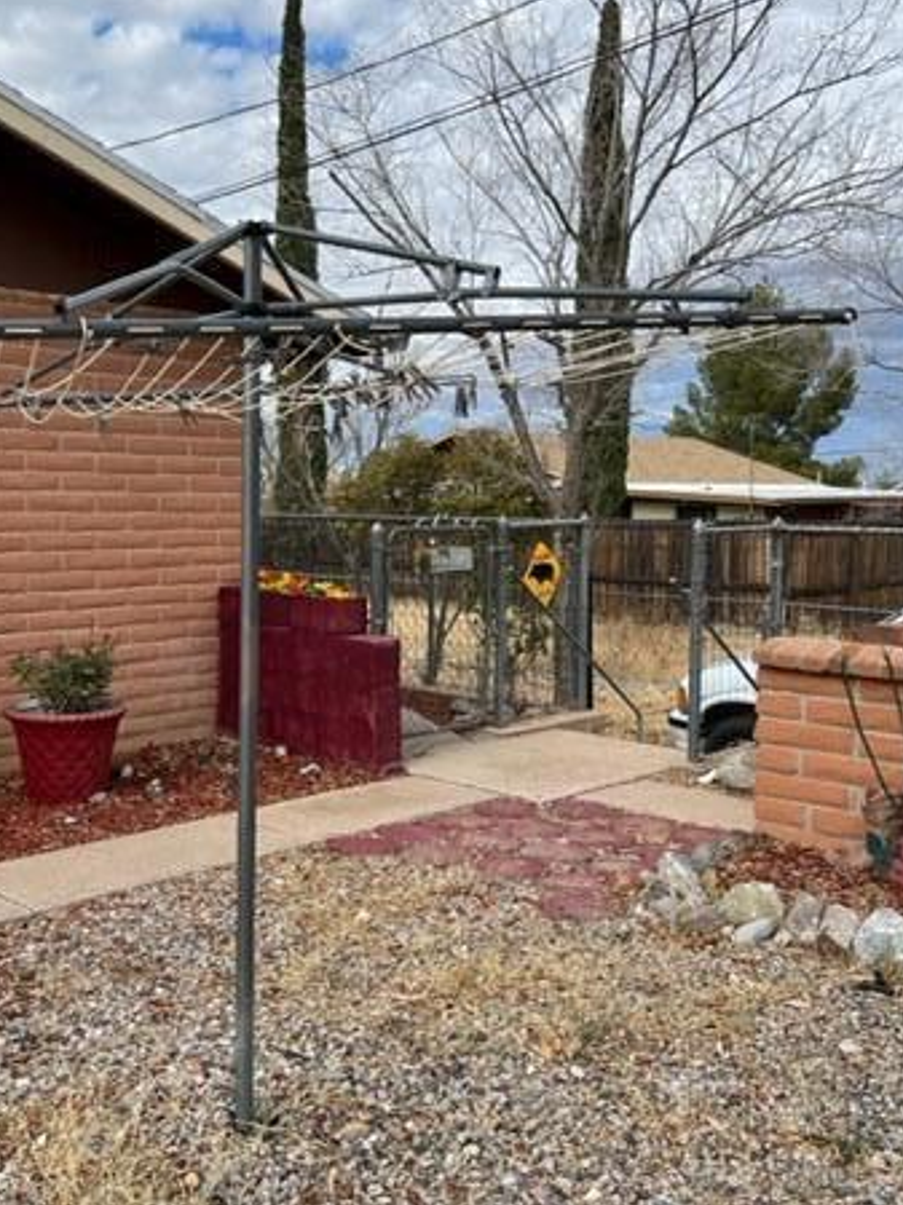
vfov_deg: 50.2
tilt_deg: -3.1
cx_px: 327
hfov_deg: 38.3
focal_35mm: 37
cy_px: 584
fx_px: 1288
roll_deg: +1.0
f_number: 1.5
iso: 50
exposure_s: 1/3571
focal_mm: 5.7
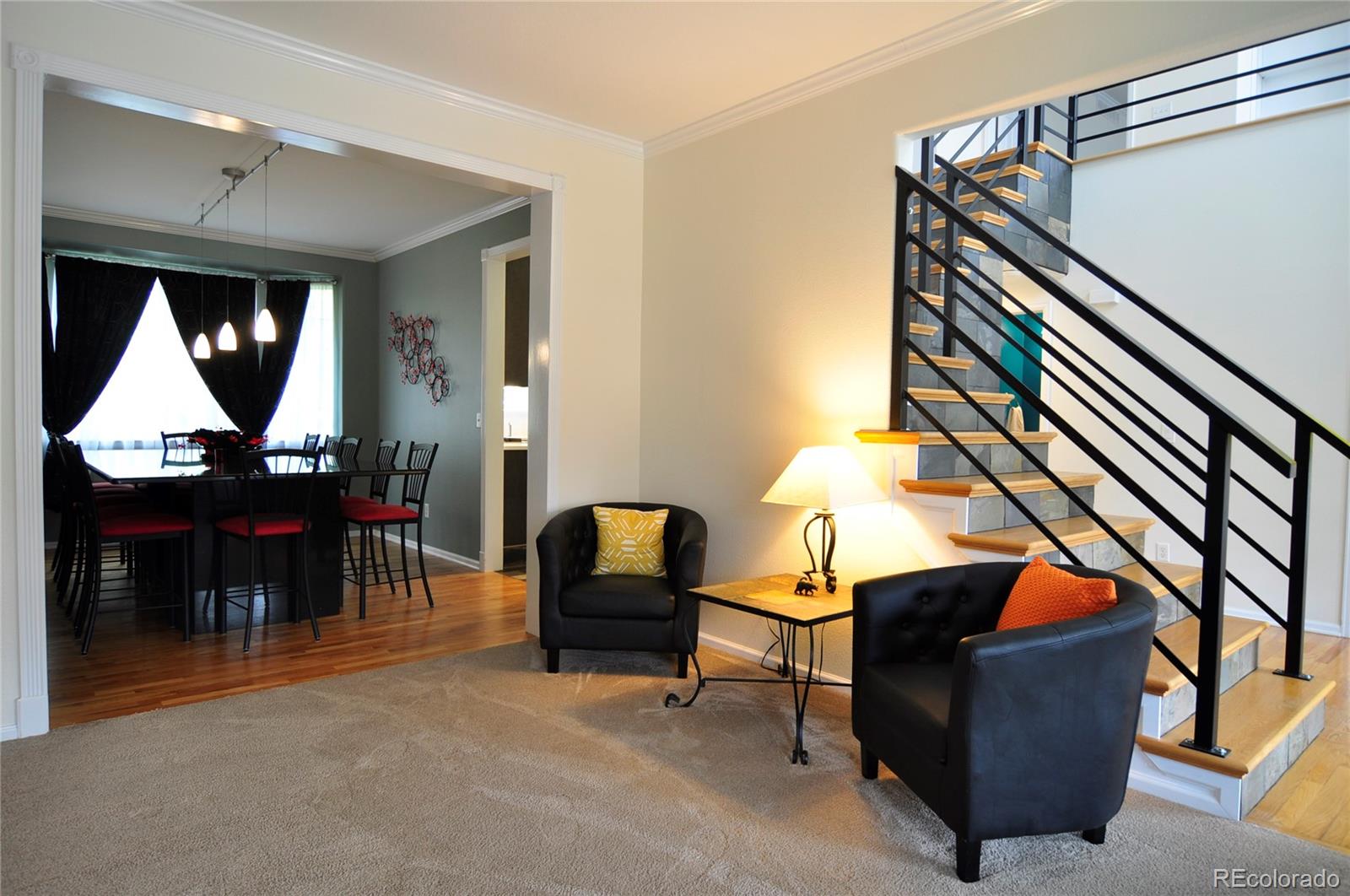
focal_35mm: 21
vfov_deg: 59.3
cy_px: 448
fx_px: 786
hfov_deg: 81.3
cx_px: 675
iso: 200
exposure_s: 1/15
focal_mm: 14
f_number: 4
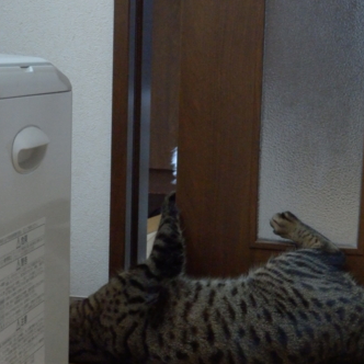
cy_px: 201
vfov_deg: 21.9
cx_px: 182
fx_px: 940
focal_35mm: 79
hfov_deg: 21.9
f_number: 4.4
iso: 1600
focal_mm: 11.9
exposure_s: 1/20
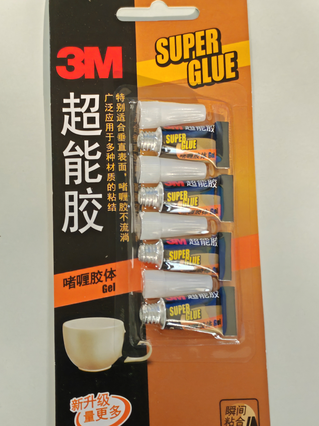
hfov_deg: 21.3
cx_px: 160
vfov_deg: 28.2
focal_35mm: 69
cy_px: 213
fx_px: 848
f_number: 1.9
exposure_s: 1/100
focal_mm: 5.52
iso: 400
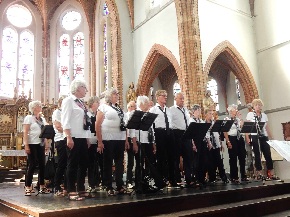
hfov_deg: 51.4
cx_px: 145
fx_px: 302
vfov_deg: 39.7
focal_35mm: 36
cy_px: 108
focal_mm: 6.4
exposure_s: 1/8
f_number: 4
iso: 400
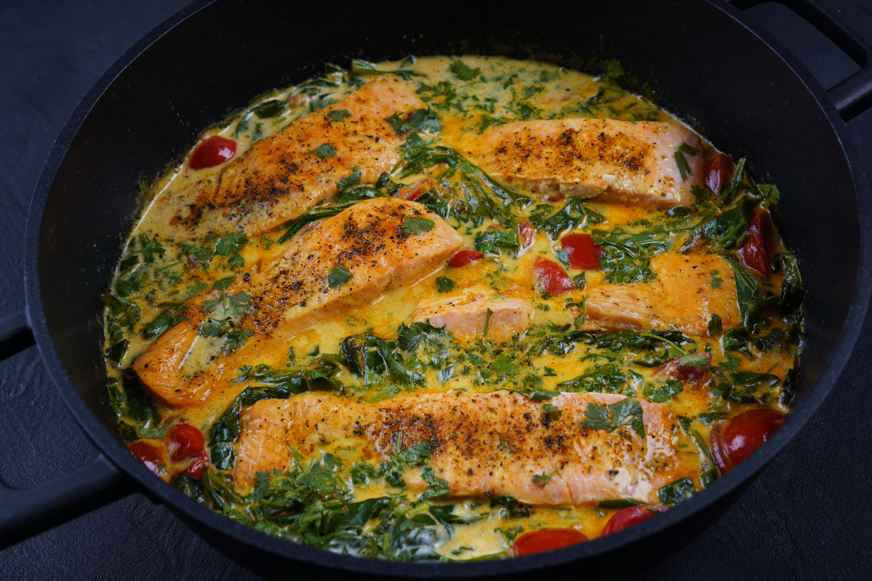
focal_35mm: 55
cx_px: 436
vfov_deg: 24.6
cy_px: 290
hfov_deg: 36.2
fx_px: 1332
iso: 100
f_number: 9
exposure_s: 1/100
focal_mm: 55
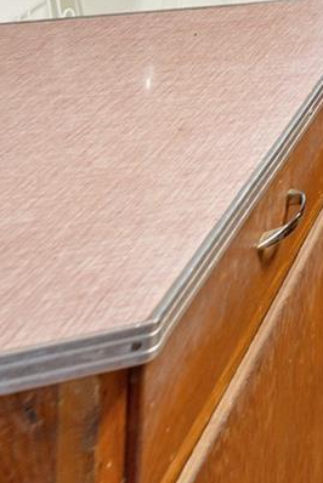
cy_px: -319
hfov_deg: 10.5
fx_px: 967
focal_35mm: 72
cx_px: 1047
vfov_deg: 21.4
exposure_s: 1/25
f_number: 7.1
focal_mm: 14
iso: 320
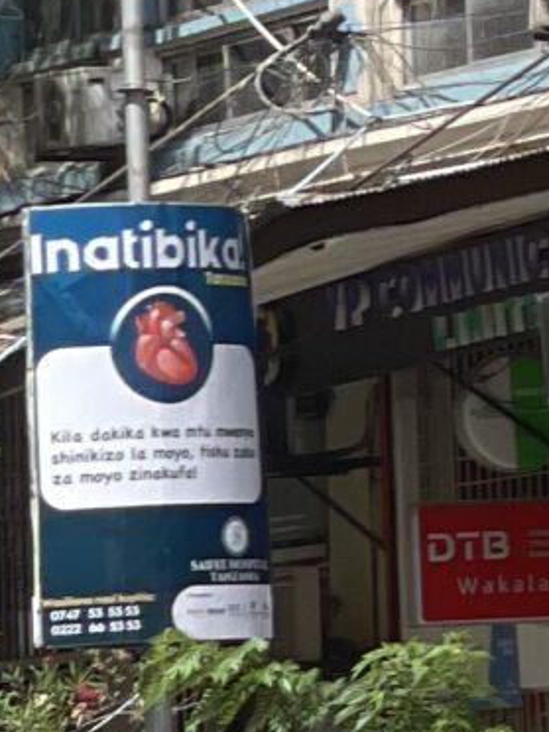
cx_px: 1623
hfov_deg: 3.3
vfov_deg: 4.5
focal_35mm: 440
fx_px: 9304
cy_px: -120
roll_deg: +3.4
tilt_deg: +6.0
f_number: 2.2
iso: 20
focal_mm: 7.5
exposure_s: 1/919
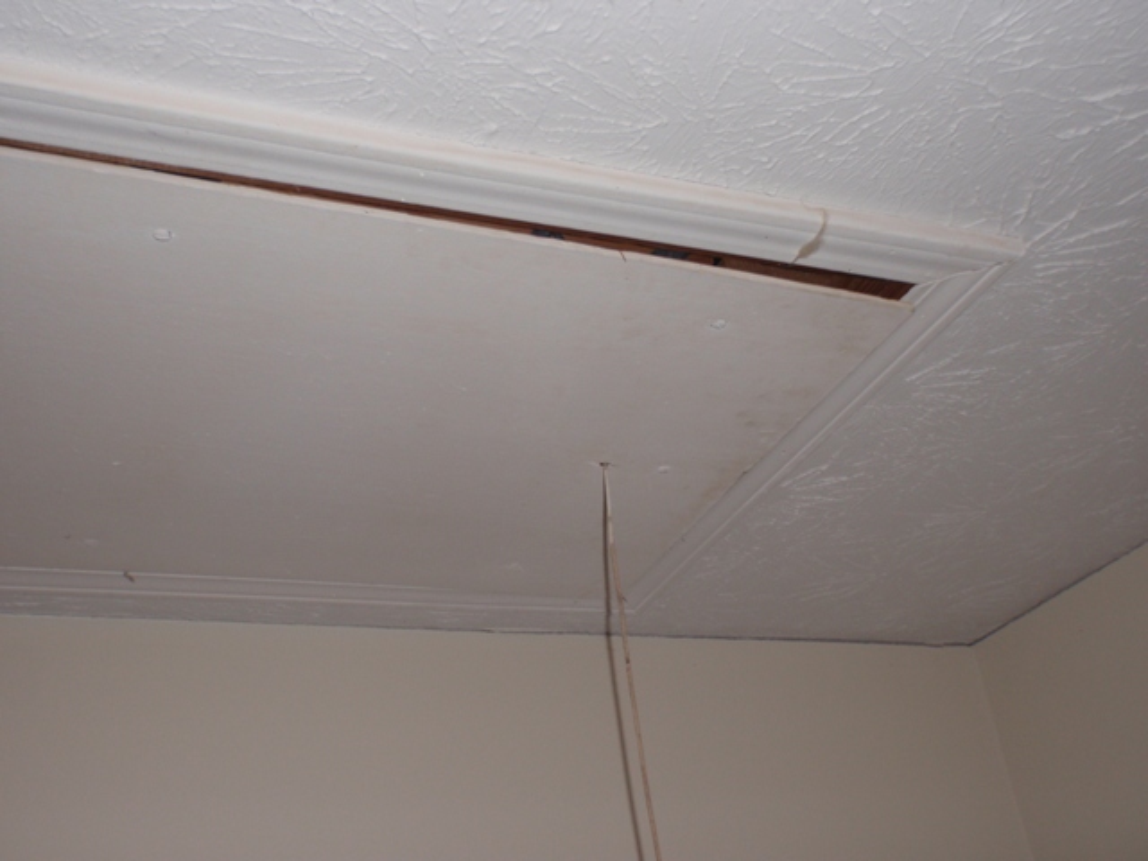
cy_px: 430
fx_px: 1194
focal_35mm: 36
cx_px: 574
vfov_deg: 39.7
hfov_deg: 51.4
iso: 100
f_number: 4.1
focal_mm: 6.53
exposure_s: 1/40
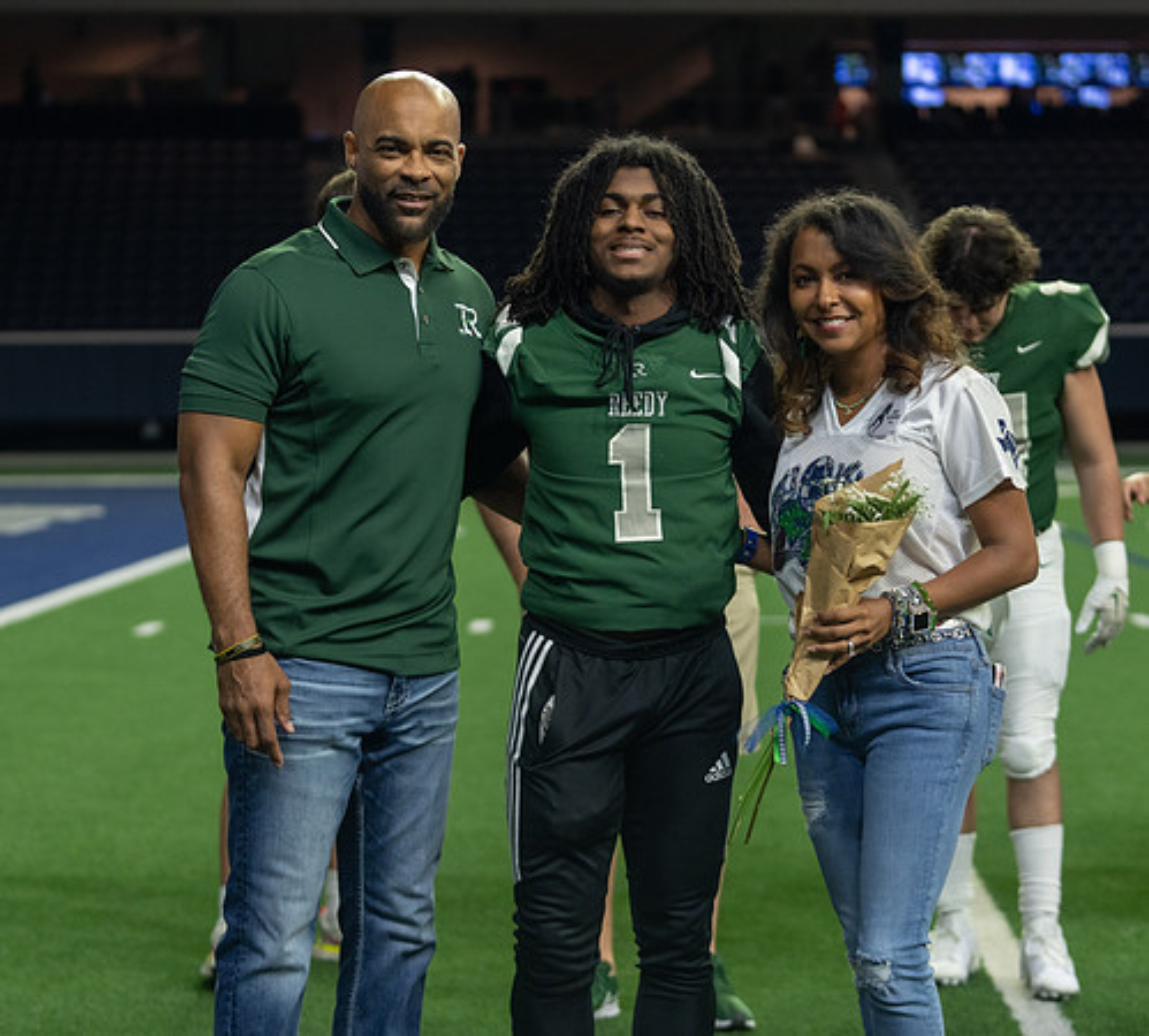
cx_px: 625
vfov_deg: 17.4
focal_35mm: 95
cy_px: 485
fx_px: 3383
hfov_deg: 19.3
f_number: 2.8
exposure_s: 1/320
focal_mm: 70
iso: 1000
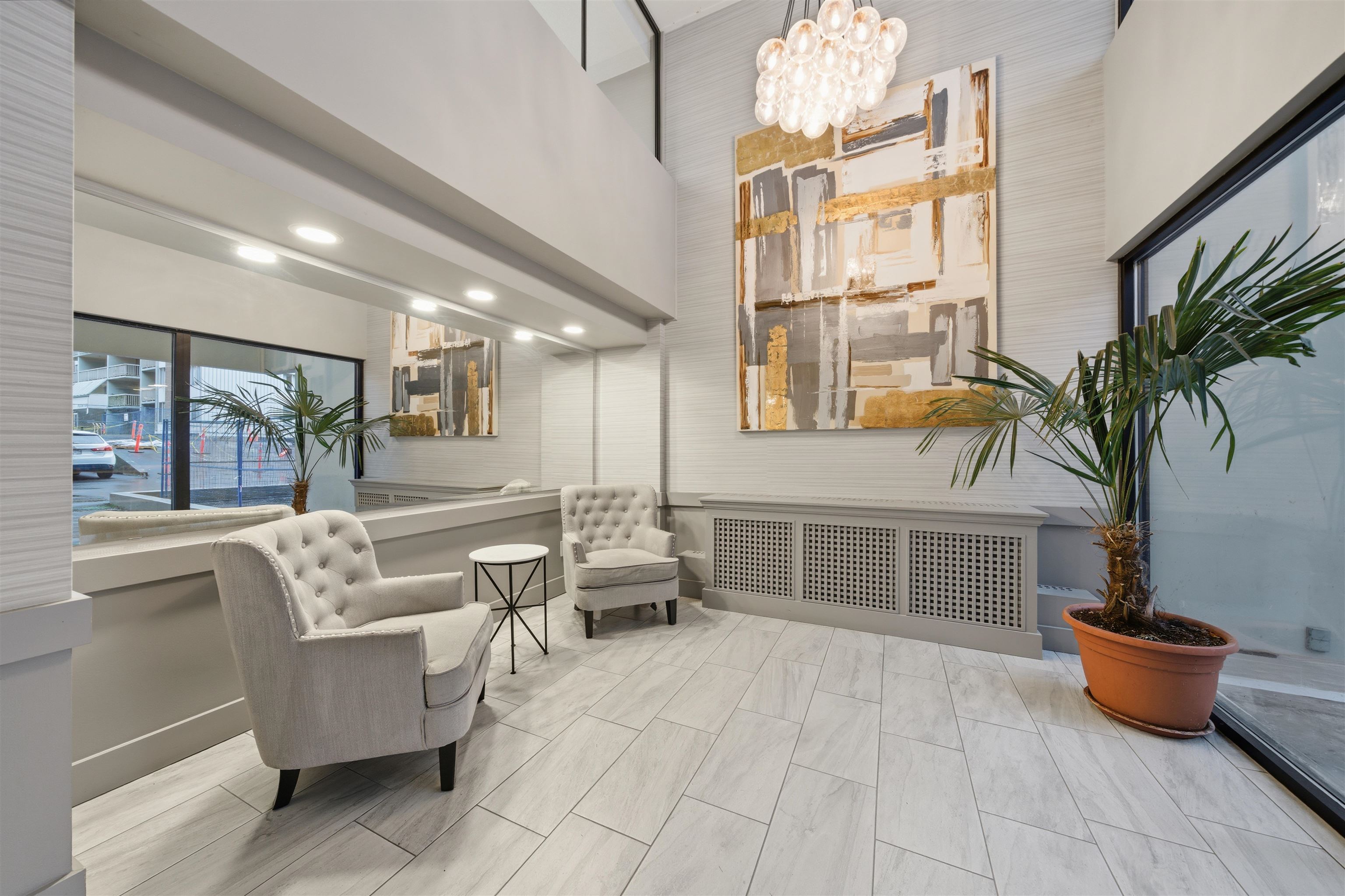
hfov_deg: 112.6
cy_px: 448
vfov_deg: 90.0
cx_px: 672
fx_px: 448
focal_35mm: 12
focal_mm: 12
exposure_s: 1/3.33
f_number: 8
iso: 125
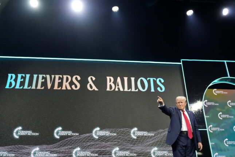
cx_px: 118
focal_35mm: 31
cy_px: 78
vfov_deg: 42.3
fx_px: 202
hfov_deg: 60.3
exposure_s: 1/640
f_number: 2.8
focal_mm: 31
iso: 2500
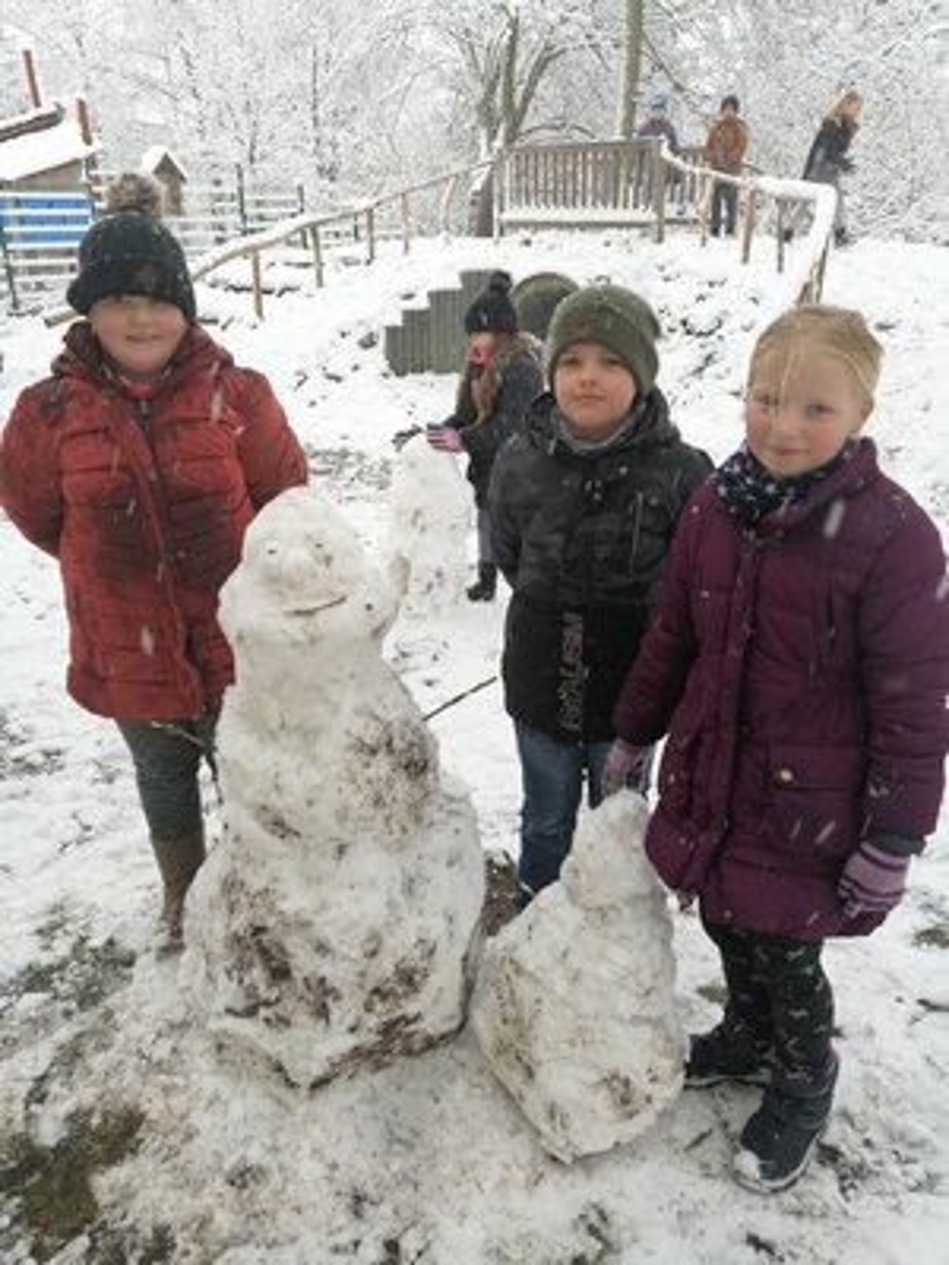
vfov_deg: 65.3
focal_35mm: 27
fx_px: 987
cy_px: 632
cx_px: 474
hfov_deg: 51.4
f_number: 1.8
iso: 64
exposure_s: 1/100
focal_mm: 3.95
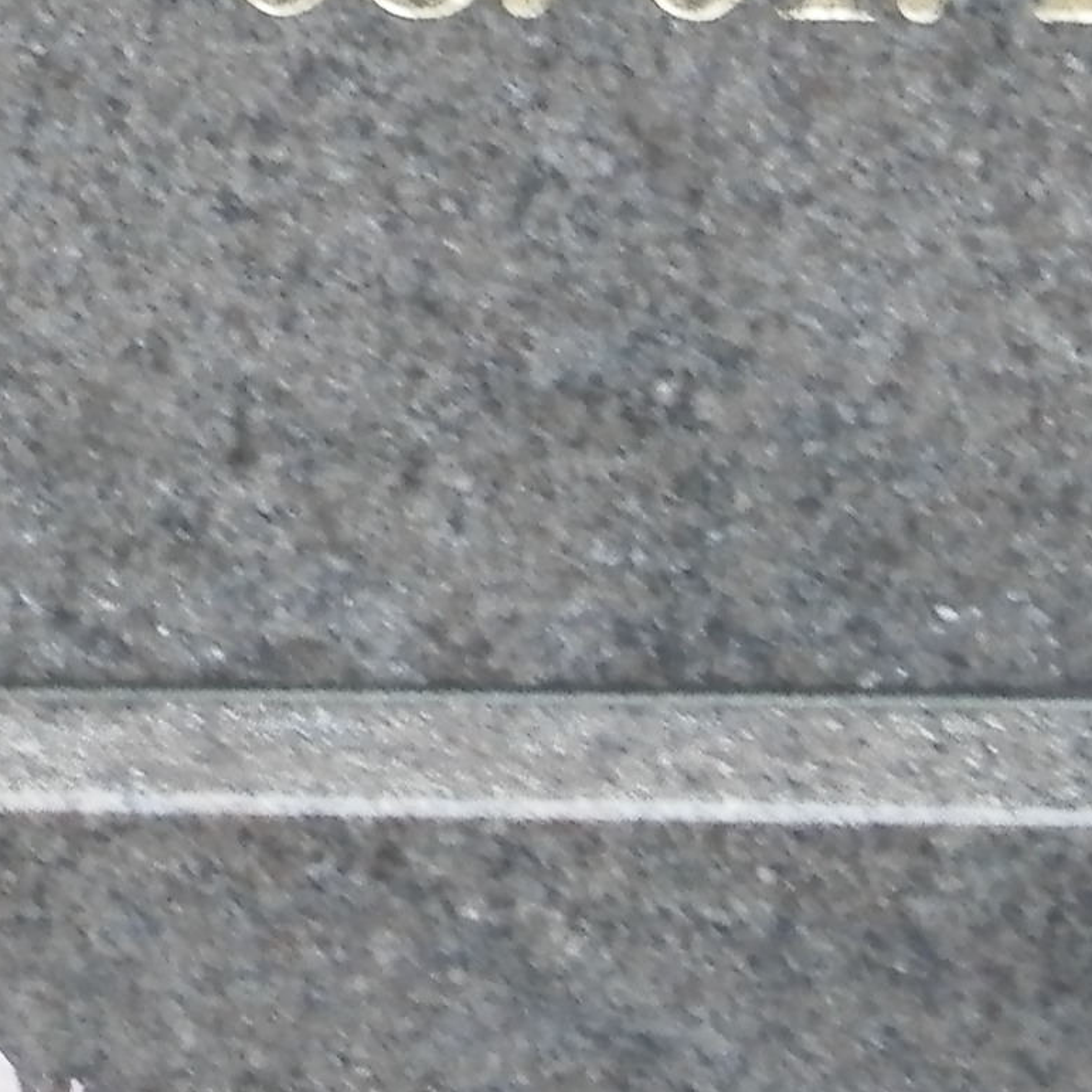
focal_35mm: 359
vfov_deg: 4.8
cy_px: -615
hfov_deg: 4.8
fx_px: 12813
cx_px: -989
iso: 200
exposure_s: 1/30
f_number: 4
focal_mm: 12.2
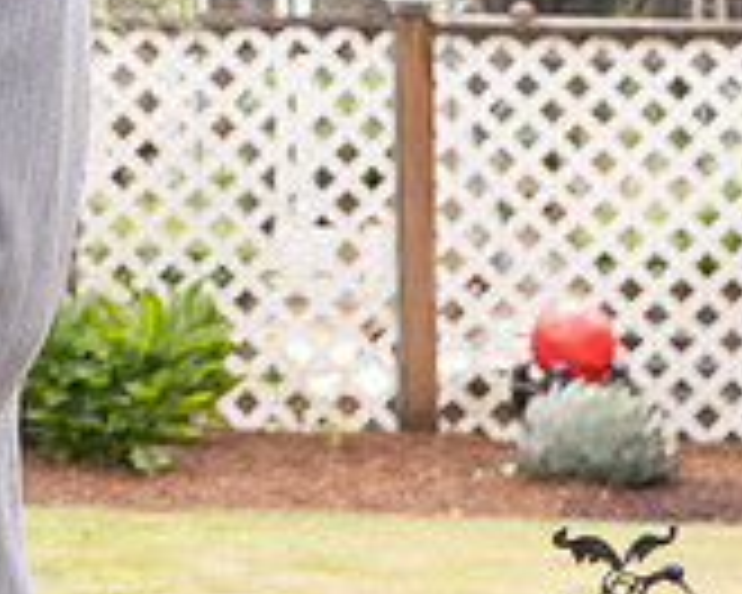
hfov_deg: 8.5
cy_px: -356
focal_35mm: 223
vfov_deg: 6.8
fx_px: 4897
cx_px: -353
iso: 400
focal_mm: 58
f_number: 5
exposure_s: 1/500
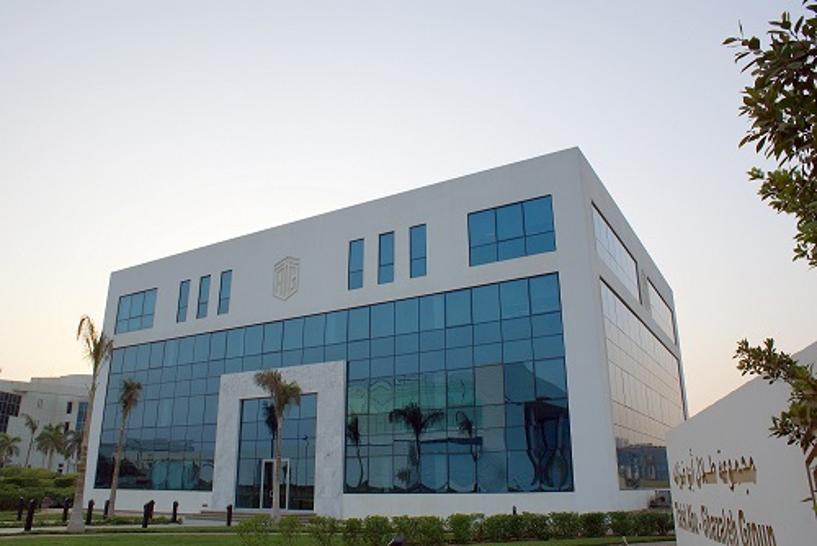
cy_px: 273
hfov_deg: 67.4
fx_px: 613
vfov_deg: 48.0
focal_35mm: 27
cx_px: 408
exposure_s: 1/60
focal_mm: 18
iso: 100
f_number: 8
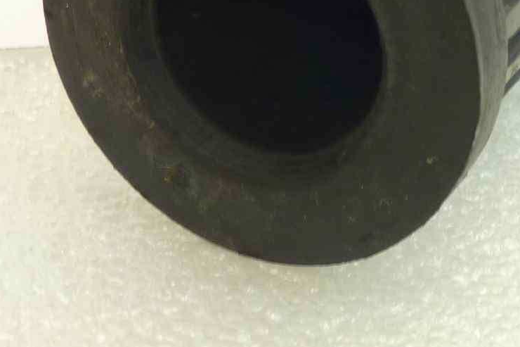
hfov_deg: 22.2
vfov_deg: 15.2
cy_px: 121
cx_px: 443
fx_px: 1300
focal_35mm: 90
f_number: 3.3
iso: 80
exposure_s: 1/15
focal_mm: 4.1
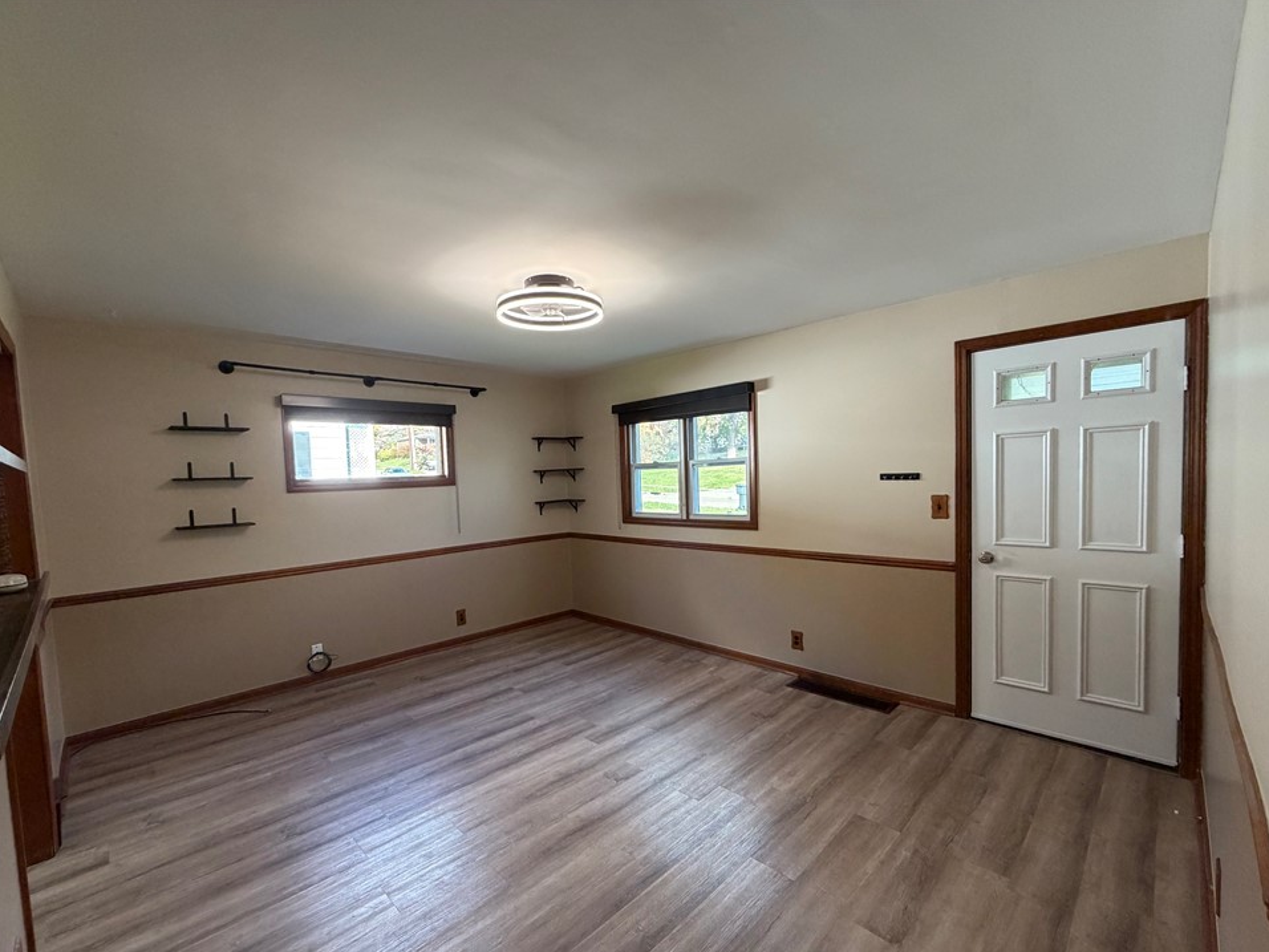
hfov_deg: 98.1
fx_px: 550
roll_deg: +2.1
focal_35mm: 15
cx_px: 615
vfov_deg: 81.7
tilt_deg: -3.1
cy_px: 506
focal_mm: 2.22
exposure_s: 1/121
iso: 320
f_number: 2.2
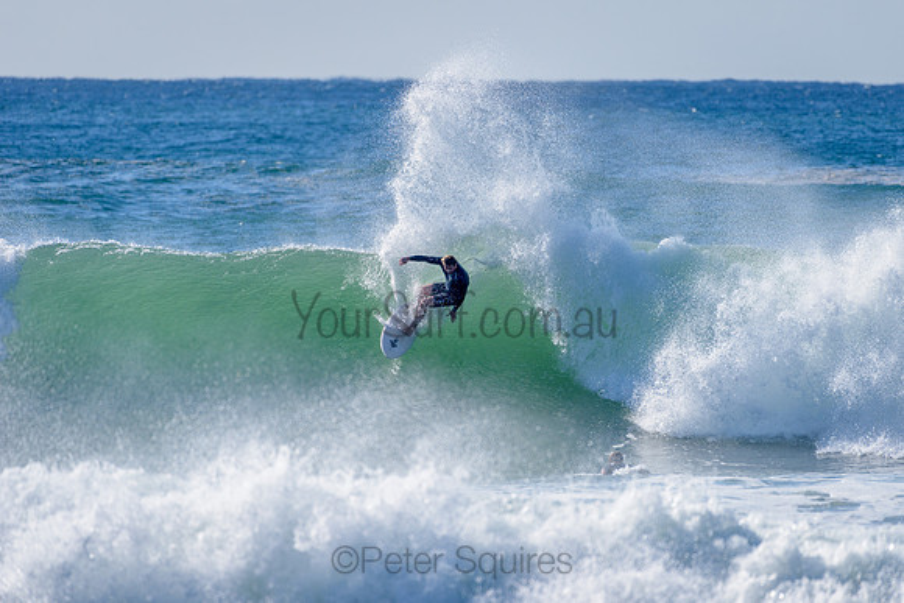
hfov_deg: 4.0
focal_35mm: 511
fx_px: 12822
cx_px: 458
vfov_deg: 2.7
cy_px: 302
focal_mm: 500
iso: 160
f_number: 5.6
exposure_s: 1/2000
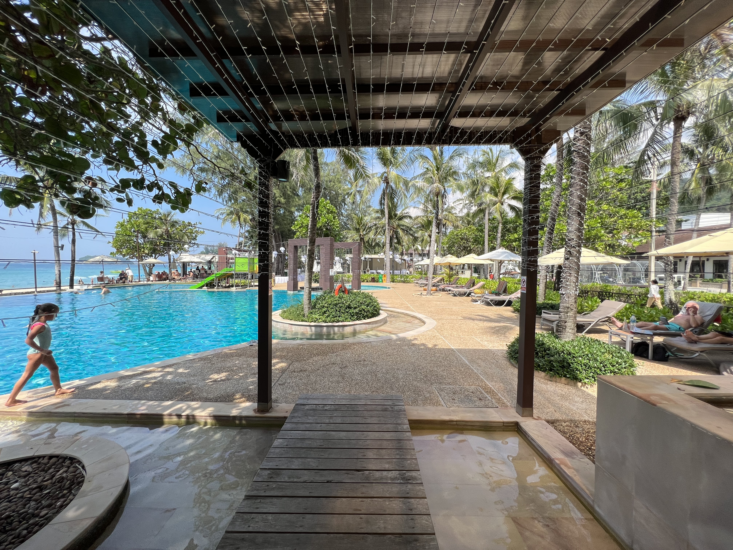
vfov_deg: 89.9
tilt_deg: -1.2
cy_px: 275
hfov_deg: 106.2
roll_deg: -0.6
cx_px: 366
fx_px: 275
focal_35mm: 13
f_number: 1.8
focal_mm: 1.57
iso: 32
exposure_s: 1/1043
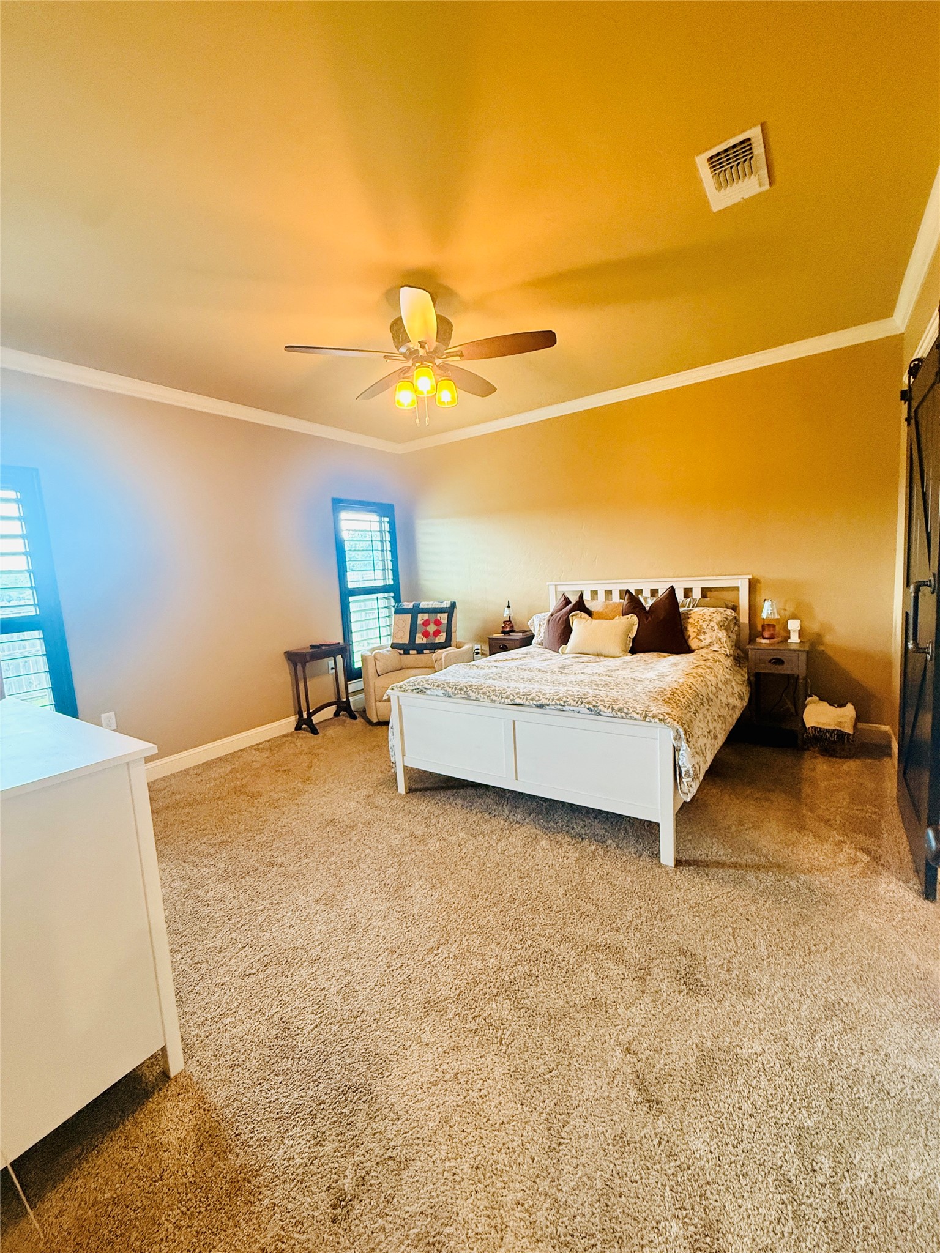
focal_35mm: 14
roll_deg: +3.1
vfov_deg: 102.1
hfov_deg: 85.7
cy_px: 626
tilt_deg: -5.3
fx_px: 507
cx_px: 470
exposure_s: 1/120
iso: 500
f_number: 2.2
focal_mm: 2.22
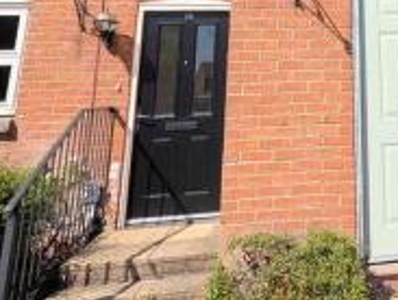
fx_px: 438
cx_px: 381
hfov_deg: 43.3
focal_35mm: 38
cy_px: -55
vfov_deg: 31.9
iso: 51
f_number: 1.7
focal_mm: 2.02
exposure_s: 1/2660
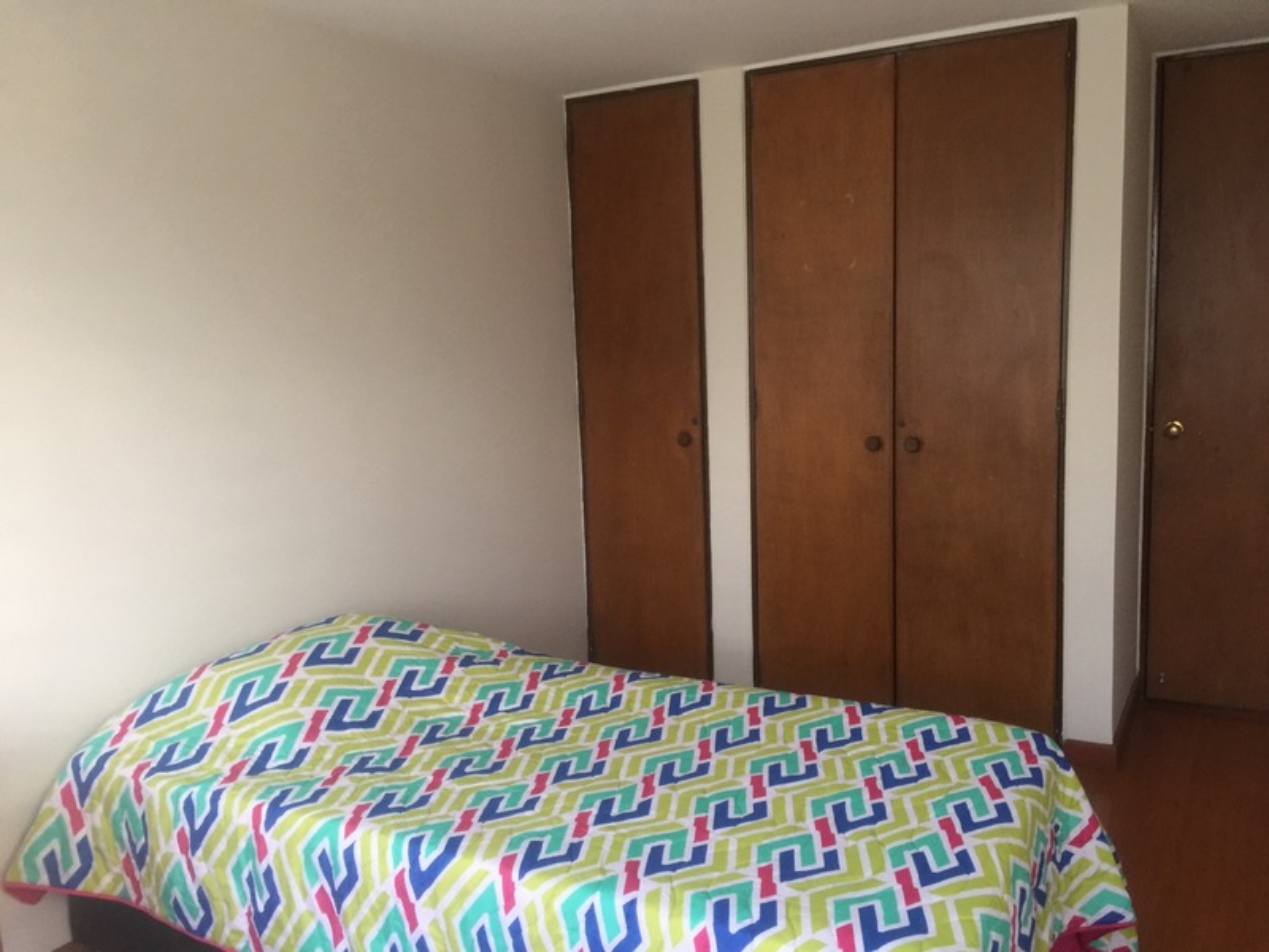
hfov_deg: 61.7
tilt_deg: -7.9
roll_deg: +0.8
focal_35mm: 29
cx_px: 634
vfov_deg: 48.2
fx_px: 1063
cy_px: 476
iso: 100
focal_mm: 4.15
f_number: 2.2
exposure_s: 1/15
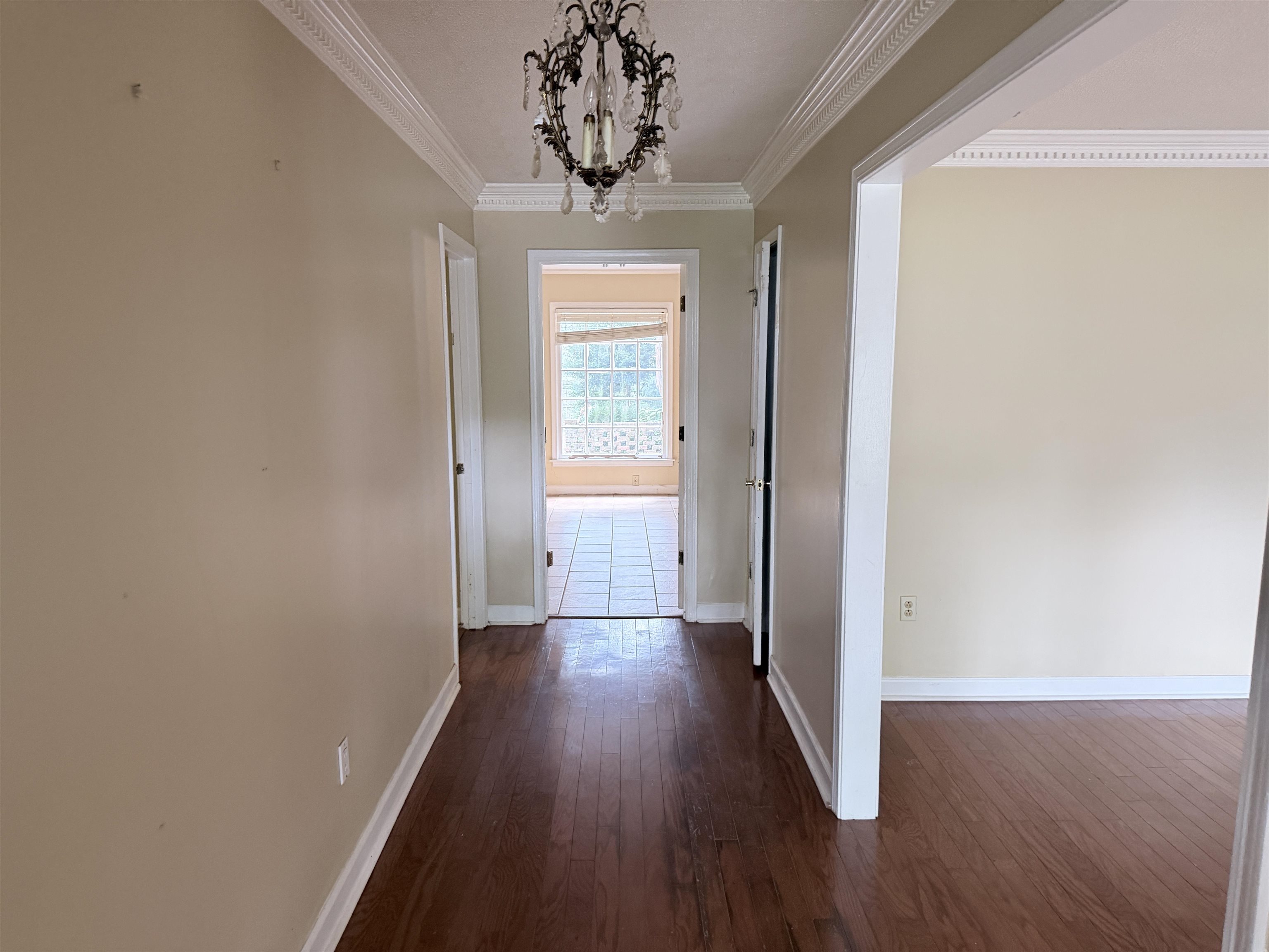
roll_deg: -1.4
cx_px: 634
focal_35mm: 24
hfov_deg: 71.6
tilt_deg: -7.7
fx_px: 880
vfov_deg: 56.8
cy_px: 476
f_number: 1.78
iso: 500
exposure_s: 1/60
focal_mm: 6.76
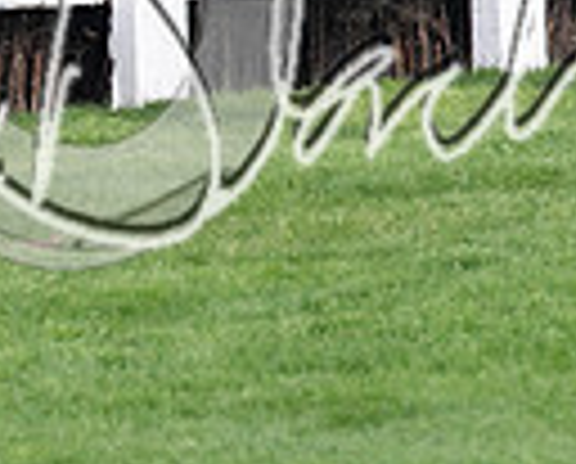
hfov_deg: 2.0
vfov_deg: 1.6
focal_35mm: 954
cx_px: 474
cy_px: -498
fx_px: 16300
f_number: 4
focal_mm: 125
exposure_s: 1/2000
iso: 400
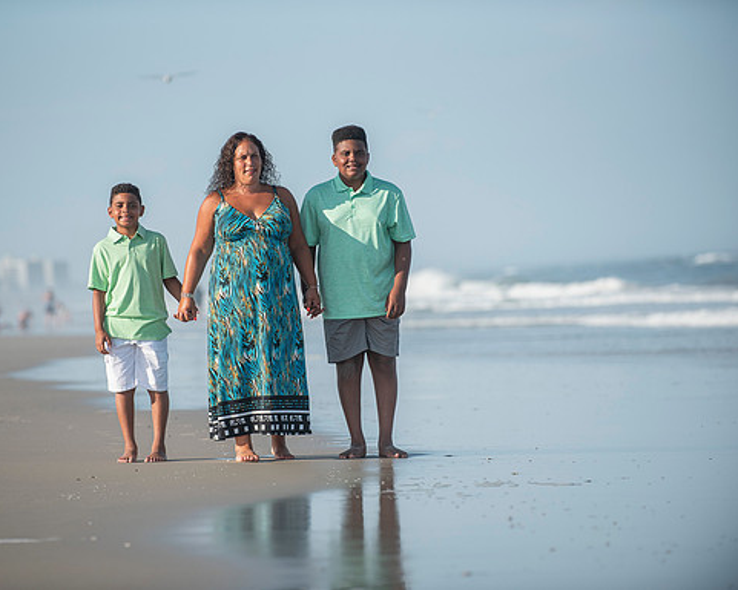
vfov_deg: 7.8
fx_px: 4326
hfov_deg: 9.7
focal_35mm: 198
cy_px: 295
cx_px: 305
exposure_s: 1/4000
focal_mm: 175
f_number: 3.5
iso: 250
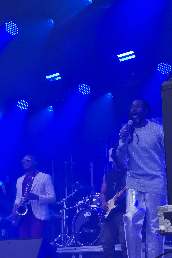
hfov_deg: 14.0
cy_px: 129
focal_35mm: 96
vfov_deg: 21.2
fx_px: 688
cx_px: 1
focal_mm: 7.9
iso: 50
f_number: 2.4
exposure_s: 1/224
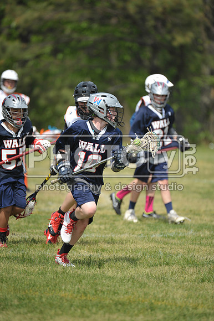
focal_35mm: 360
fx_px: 3214
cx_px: 107
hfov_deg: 3.8
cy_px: 160
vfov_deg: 5.7
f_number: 4
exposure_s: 1/3200
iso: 640
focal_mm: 360
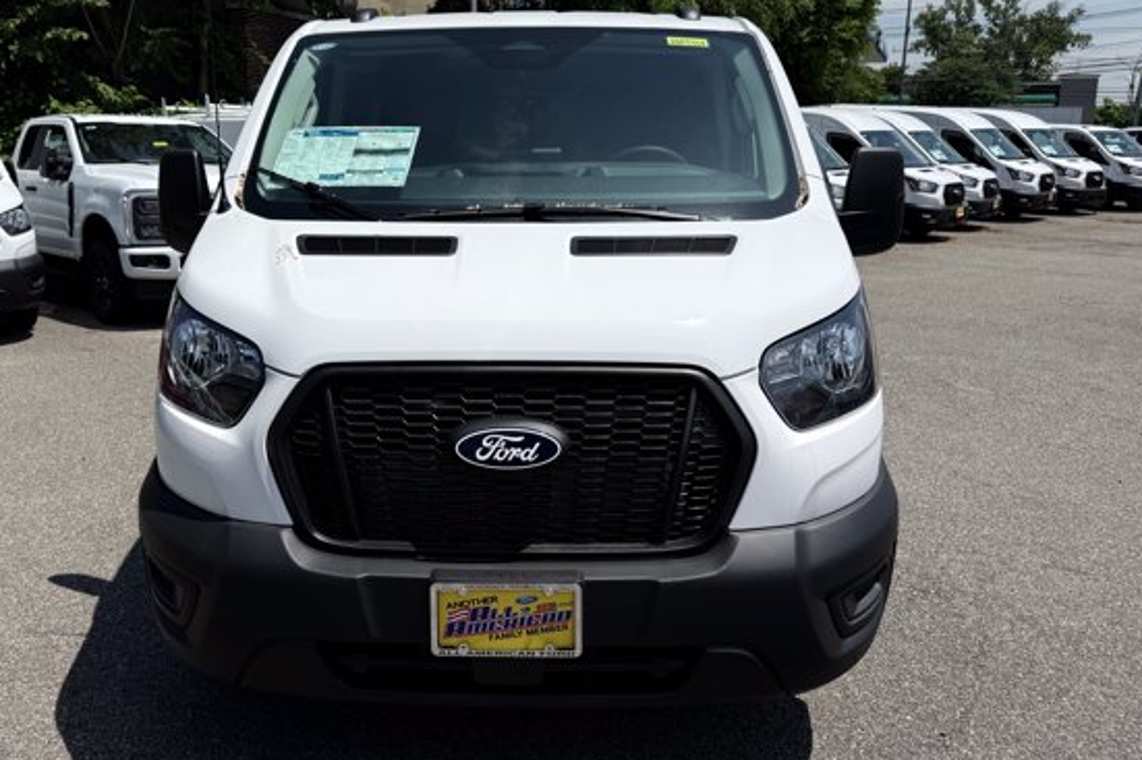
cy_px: 306
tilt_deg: -9.9
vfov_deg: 44.7
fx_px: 920
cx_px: 508
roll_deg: -2.4
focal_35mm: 29
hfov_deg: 63.5
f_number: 1.78
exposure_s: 1/6711
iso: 80
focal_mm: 6.76
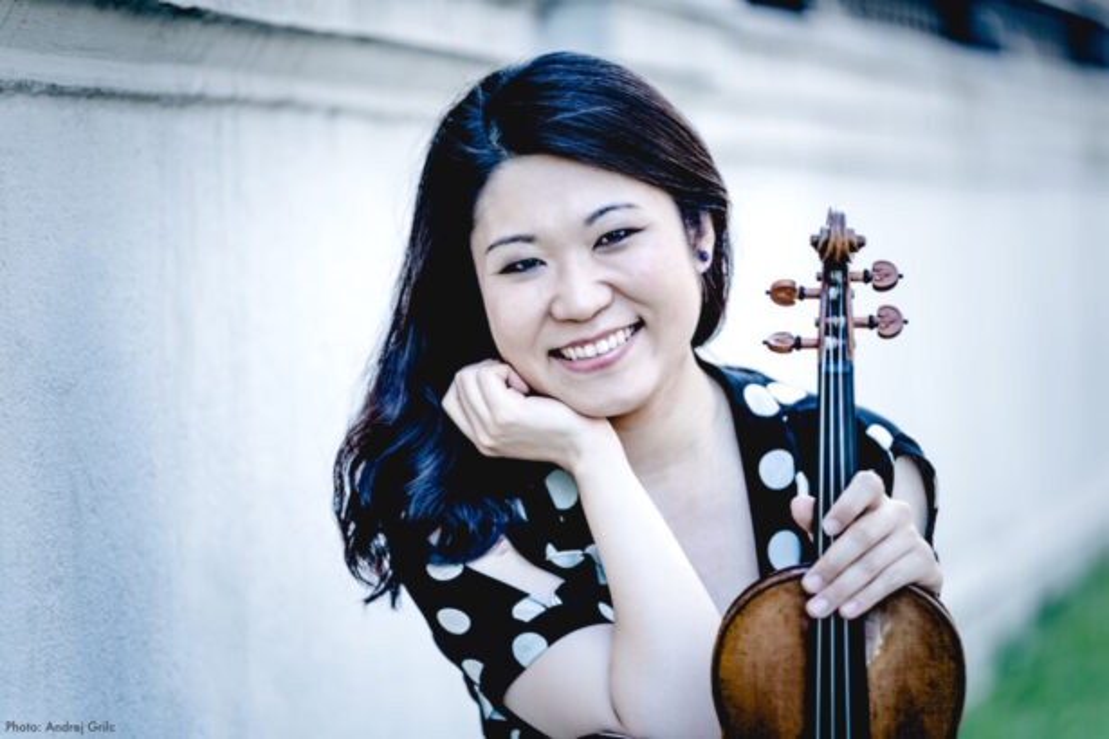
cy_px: 370
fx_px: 5421
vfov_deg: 7.8
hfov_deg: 11.7
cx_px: 554
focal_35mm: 176
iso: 80
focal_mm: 176
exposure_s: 1/100
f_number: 2.8
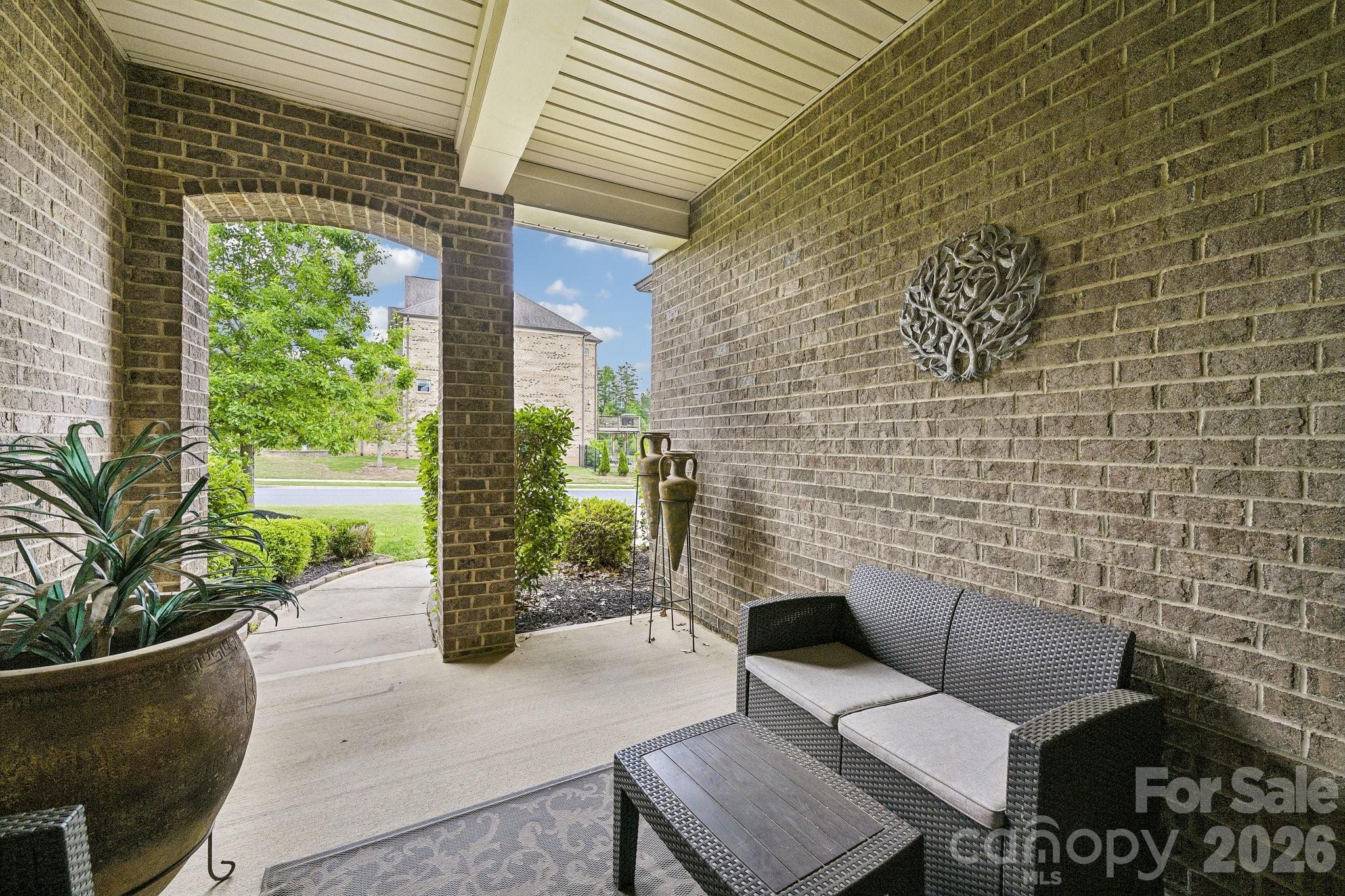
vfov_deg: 81.2
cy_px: 448
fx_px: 523
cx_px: 672
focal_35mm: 14
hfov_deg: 104.3
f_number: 8
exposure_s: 1/50
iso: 100
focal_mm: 14
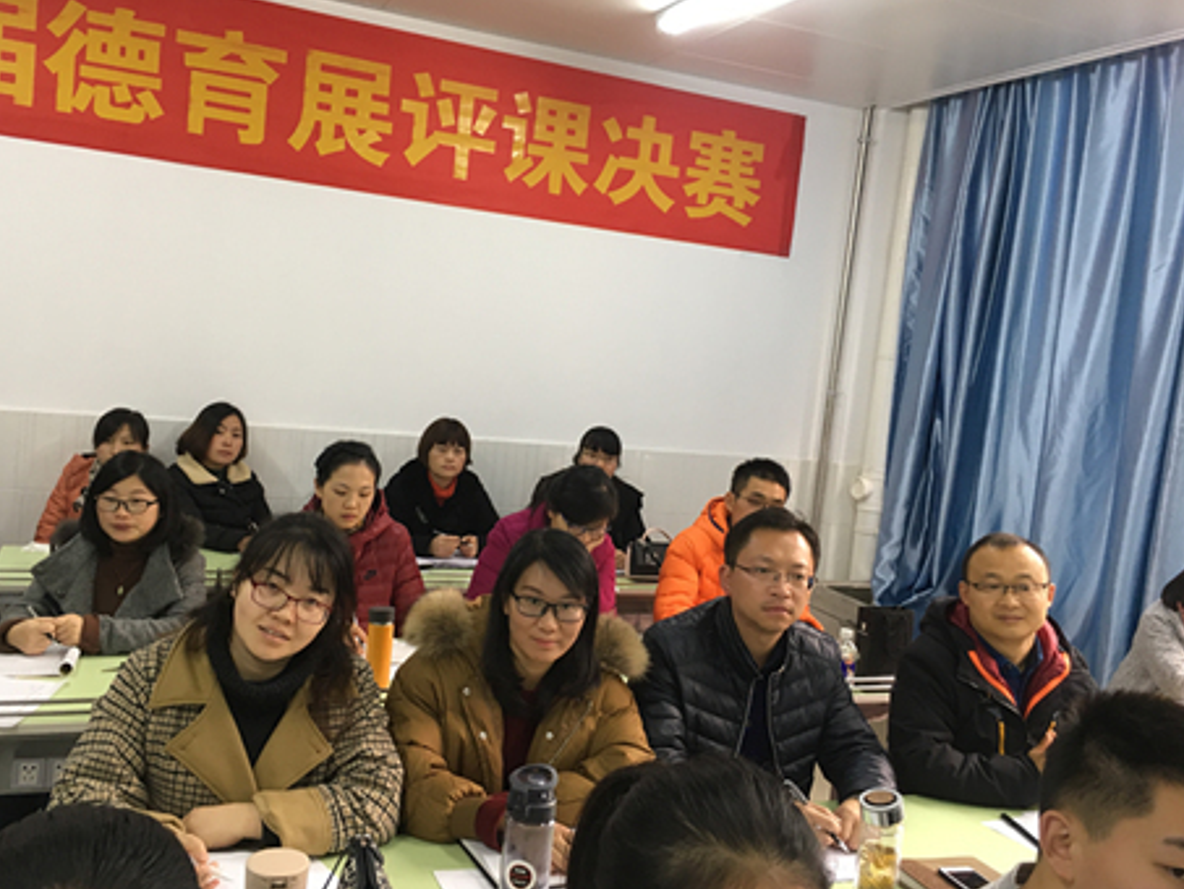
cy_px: 430
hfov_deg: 56.7
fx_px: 1095
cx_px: 538
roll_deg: -6.6
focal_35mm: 32
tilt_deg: -4.7
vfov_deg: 44.2
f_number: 2.2
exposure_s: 1/33
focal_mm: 4.15
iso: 100
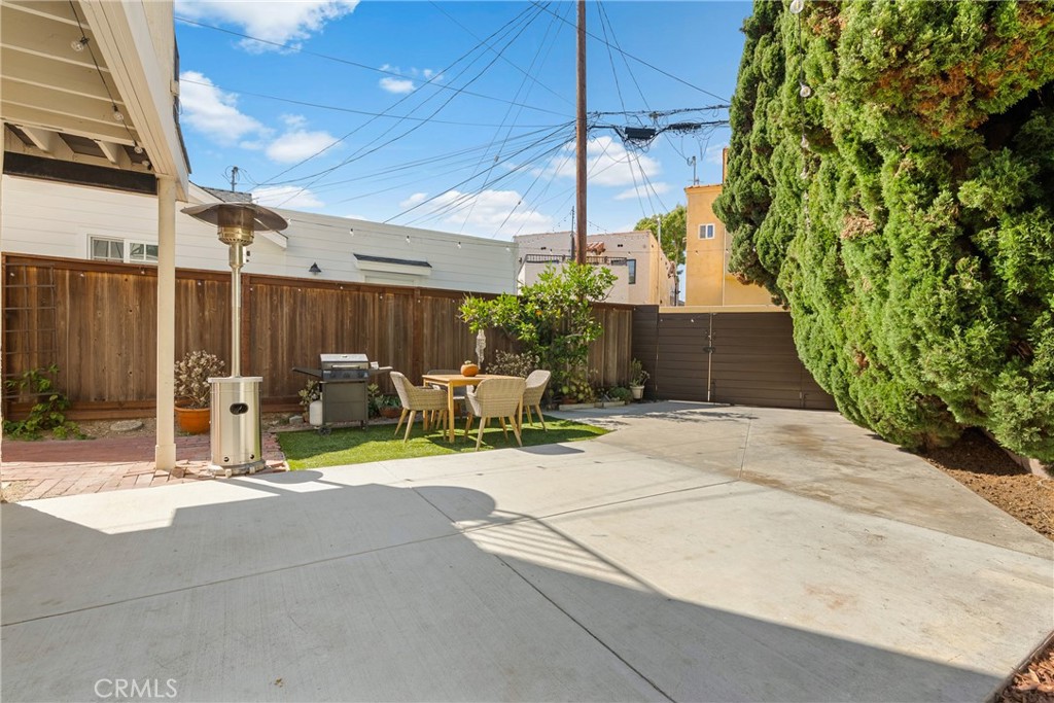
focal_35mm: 16
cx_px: 527
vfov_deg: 73.8
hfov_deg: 96.7
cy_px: 352
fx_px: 468
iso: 100
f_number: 9
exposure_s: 1/160
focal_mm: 16
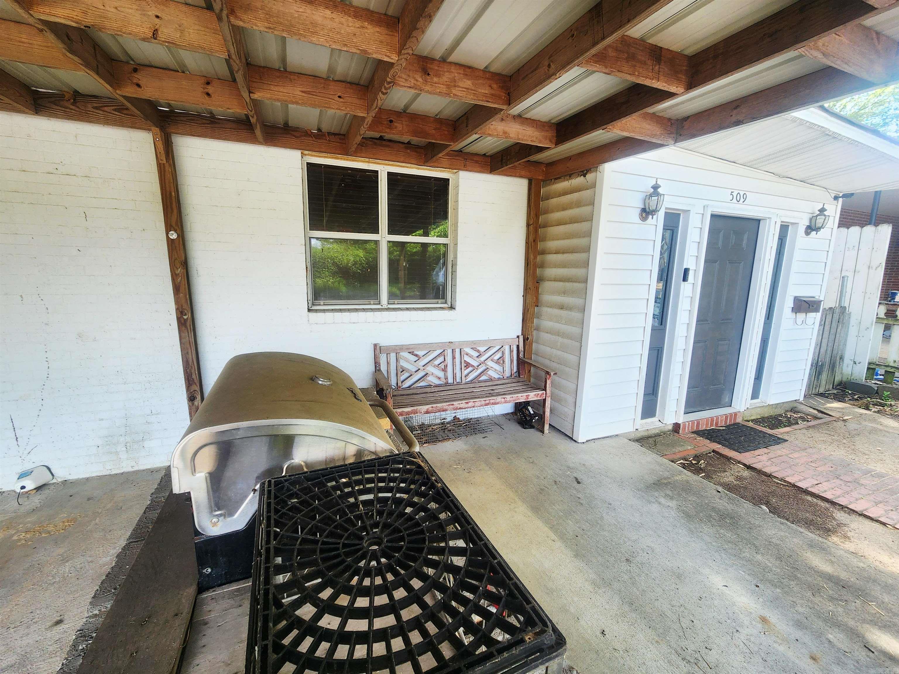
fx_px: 338
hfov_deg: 106.2
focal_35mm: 13
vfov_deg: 89.9
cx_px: 450
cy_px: 337
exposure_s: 1/120
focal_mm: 2.2
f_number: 2.2
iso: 80
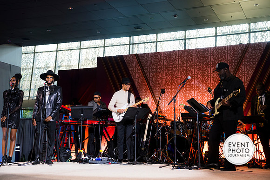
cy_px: 90
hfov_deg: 38.9
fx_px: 383
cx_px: 135
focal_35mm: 51
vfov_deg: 26.5
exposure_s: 1/125
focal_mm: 51
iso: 560
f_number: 3.2
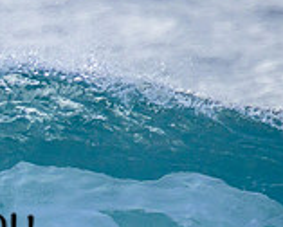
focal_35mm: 2771
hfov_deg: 0.7
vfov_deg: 0.6
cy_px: 206
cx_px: -157
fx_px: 23238
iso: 1250
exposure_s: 1/2000
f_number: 11
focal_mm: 800
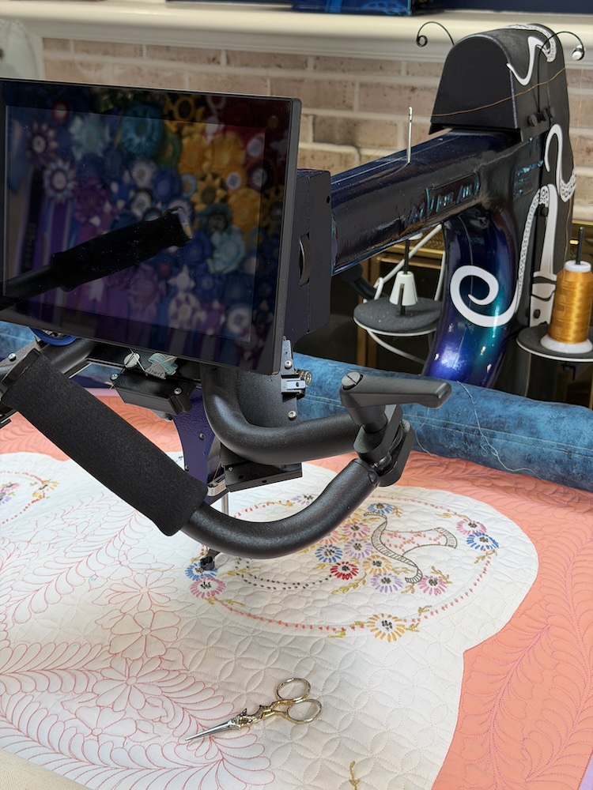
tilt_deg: -21.8
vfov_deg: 39.7
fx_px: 1096
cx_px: 296
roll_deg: -0.6
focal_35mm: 48
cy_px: 395
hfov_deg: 30.3
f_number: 1.78
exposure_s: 1/120
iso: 80
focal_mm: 6.76
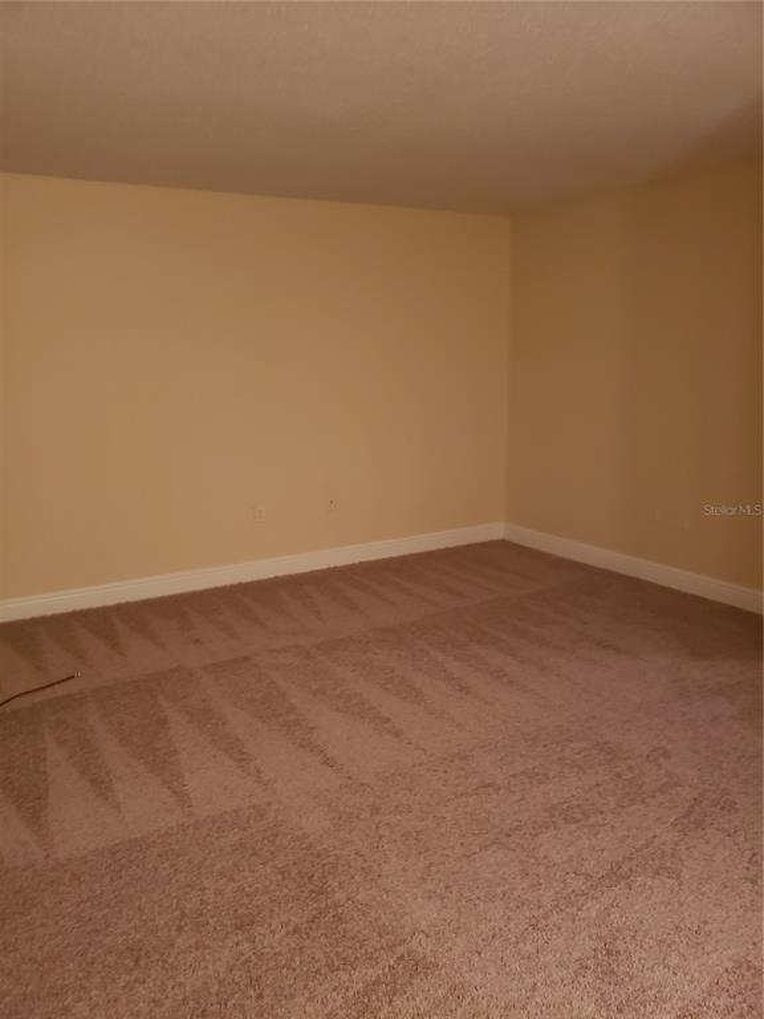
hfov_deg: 53.1
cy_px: 510
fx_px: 765
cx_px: 382
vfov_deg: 67.3
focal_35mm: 26
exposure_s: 1/12
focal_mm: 4.3
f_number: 1.5
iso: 250
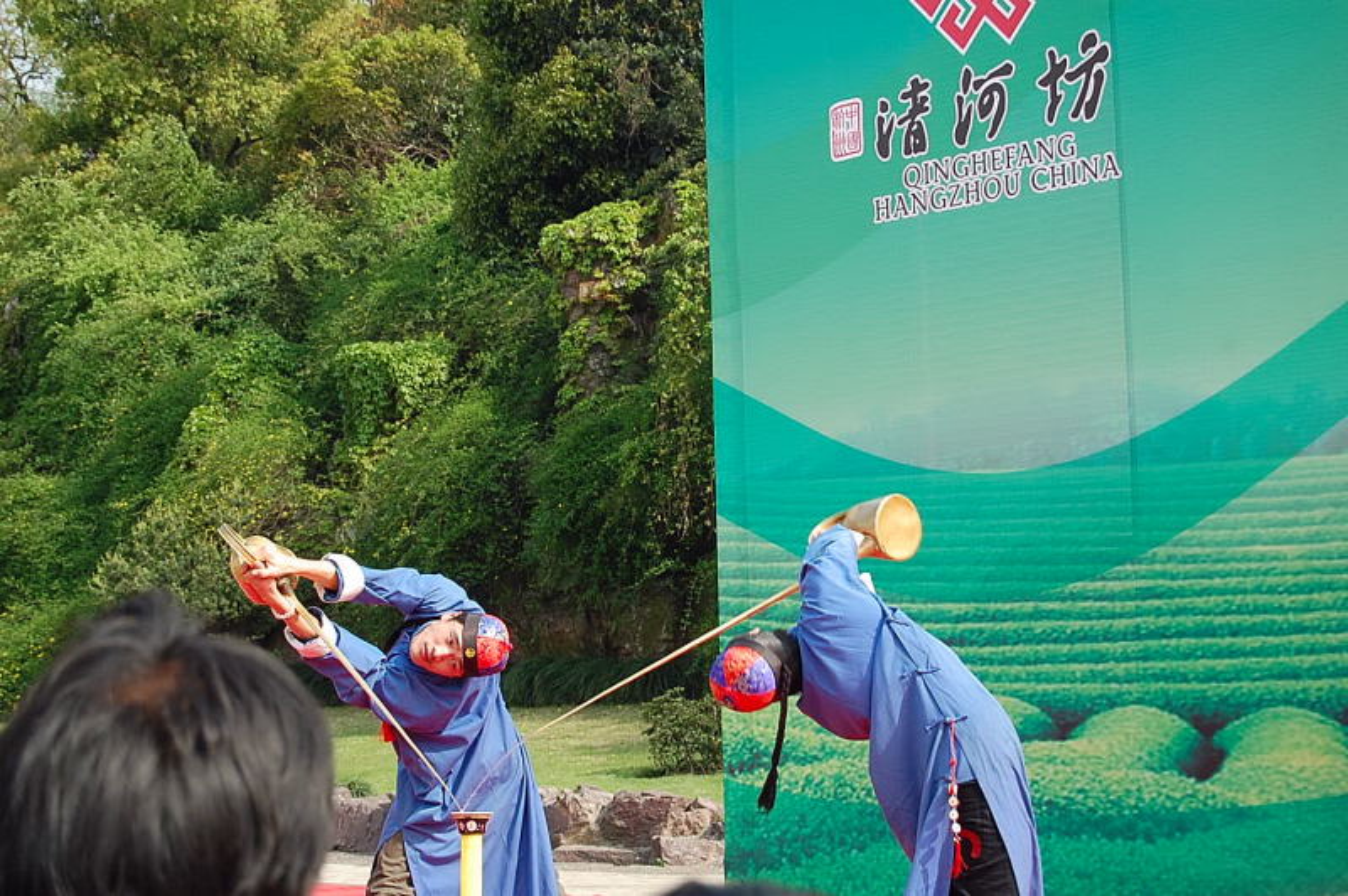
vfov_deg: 16.5
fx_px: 3087
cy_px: 448
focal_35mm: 82
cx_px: 674
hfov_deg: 24.6
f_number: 7.1
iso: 200
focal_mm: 55
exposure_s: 1/200
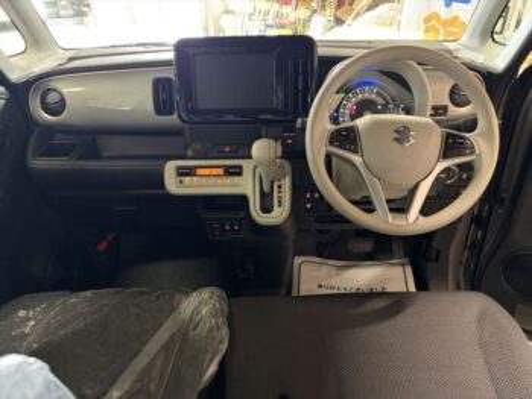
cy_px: 200
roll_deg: +1.5
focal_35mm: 26
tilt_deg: -29.6
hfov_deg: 67.3
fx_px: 400
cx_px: 266
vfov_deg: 53.1
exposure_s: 1/25
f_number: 1.6
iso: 640
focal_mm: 5.96
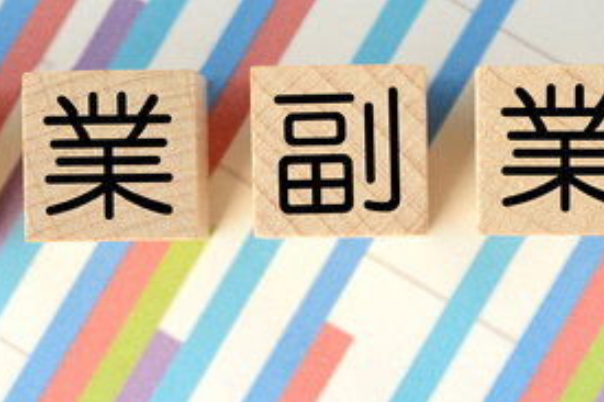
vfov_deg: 8.4
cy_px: 153
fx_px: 2733
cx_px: 233
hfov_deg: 12.6
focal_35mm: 163
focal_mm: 70
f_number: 8
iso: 800
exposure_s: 1/125
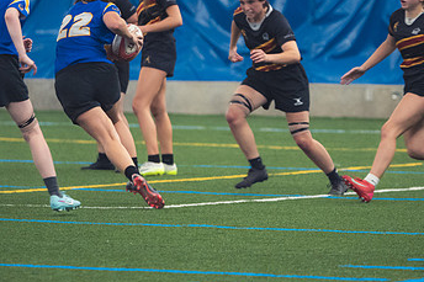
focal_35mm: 506
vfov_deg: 2.7
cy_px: 112
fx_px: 5956
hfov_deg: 4.1
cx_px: 210
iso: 3200
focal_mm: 200
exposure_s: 1/320
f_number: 2.8
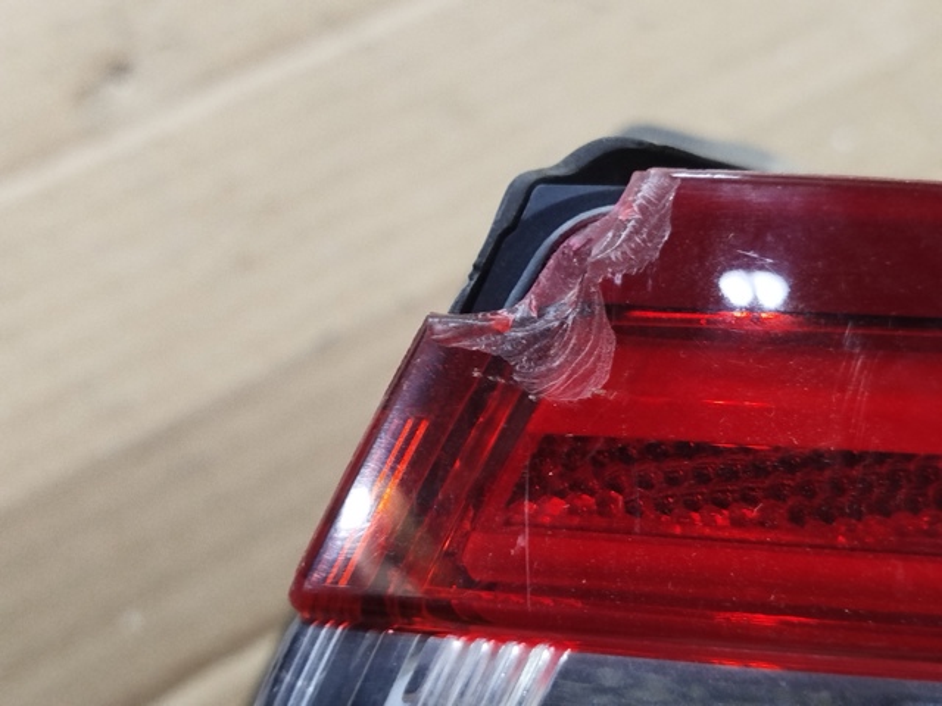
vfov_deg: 30.3
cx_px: 471
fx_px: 1306
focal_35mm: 48
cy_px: 353
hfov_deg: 39.7
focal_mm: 5.31
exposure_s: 1/33
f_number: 1.7
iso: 800
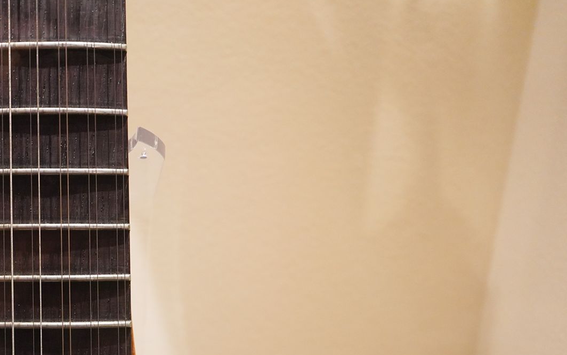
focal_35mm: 46
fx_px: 711
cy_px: 351
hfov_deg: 40.2
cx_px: 56
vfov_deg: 26.6
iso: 3200
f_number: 4.5
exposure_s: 1/80
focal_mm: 24
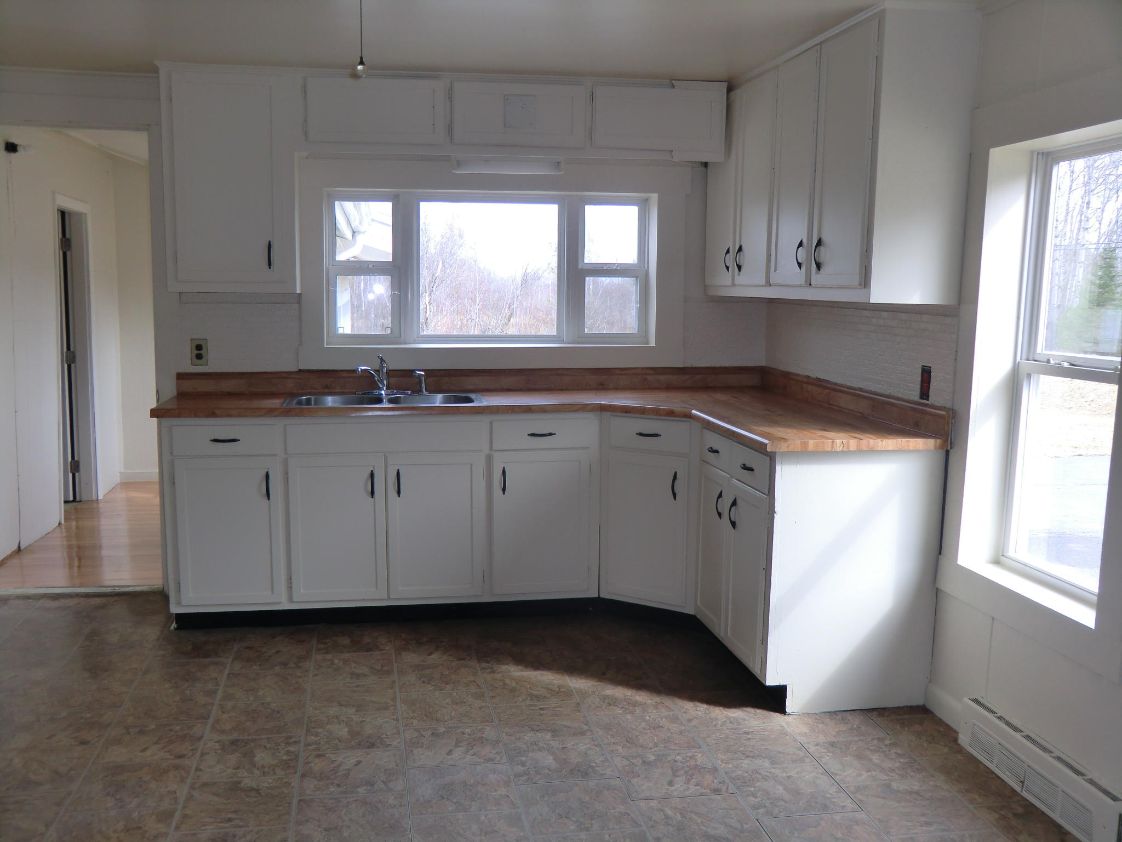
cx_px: 561
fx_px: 1102
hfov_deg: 54.0
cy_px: 421
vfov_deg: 41.8
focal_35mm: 34
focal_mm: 6.1
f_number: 3.6
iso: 64
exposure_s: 1/60
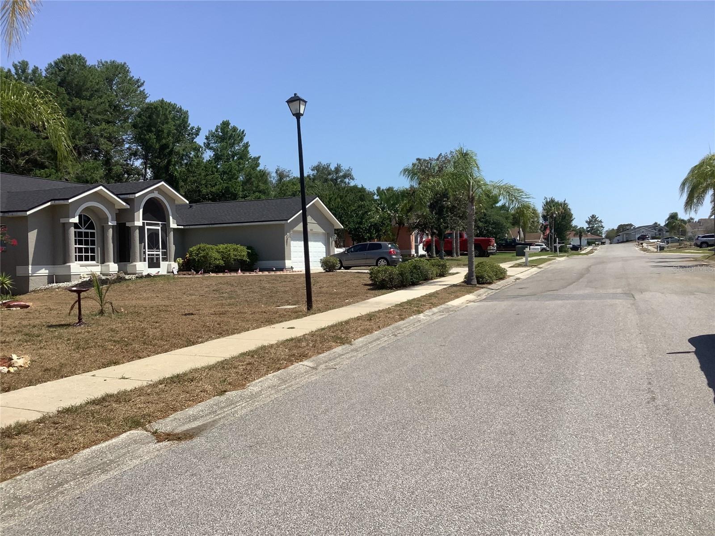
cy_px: 268
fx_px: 640
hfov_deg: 58.4
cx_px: 358
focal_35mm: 31
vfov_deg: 45.4
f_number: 2.4
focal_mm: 3.3
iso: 25
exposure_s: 1/1773
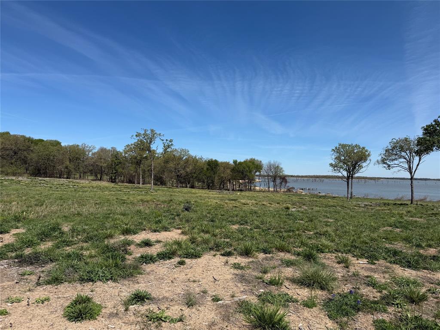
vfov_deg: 56.8
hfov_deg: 71.6
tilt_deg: +1.5
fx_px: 305
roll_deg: -0.8
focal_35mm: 24
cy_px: 165
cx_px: 220
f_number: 1.78
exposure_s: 1/6711
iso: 80
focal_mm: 6.76
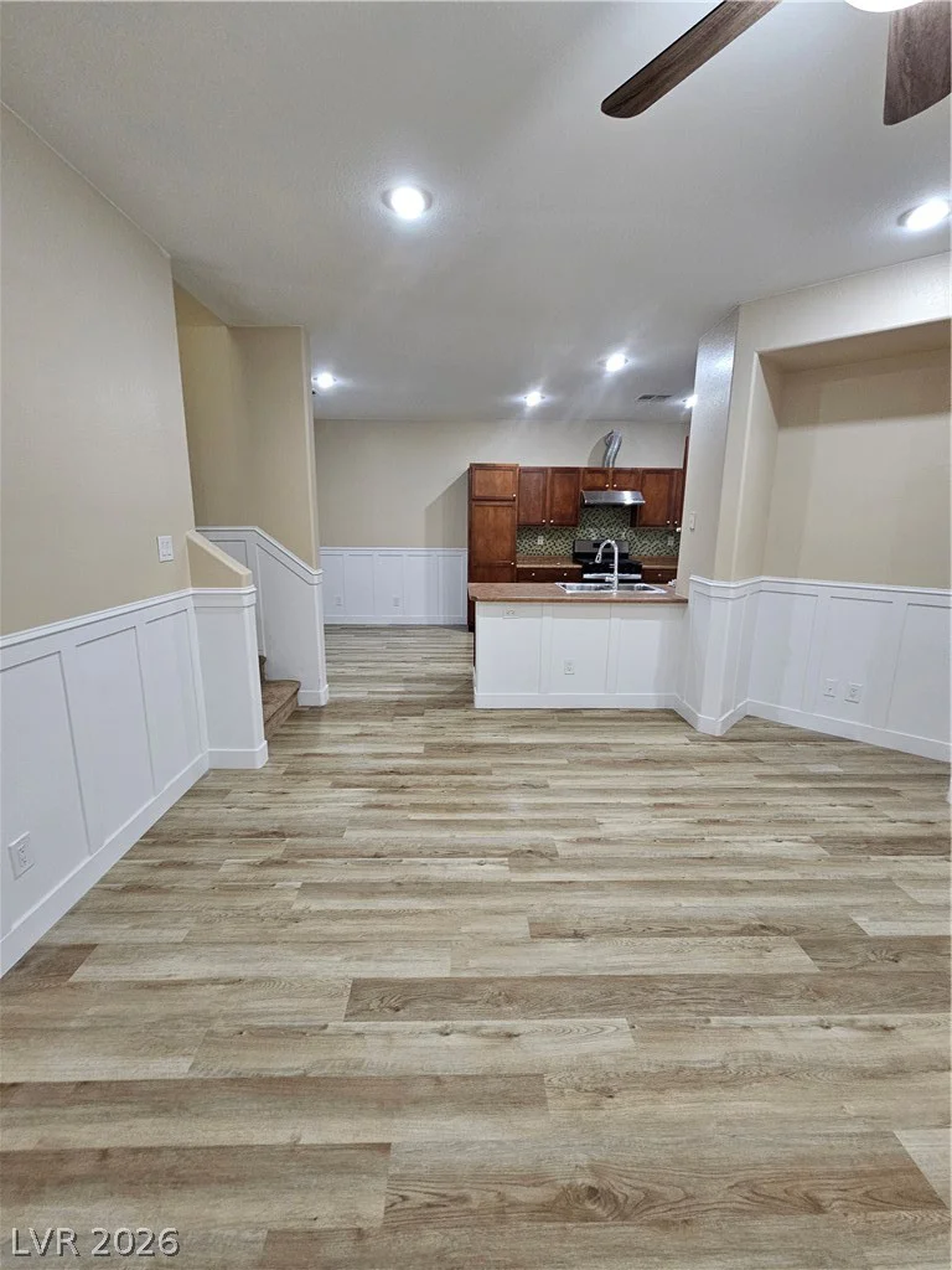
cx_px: 476
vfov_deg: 106.2
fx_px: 477
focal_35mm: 13
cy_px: 635
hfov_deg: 89.9
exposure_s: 1/60
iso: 320
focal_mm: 2.2
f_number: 2.2
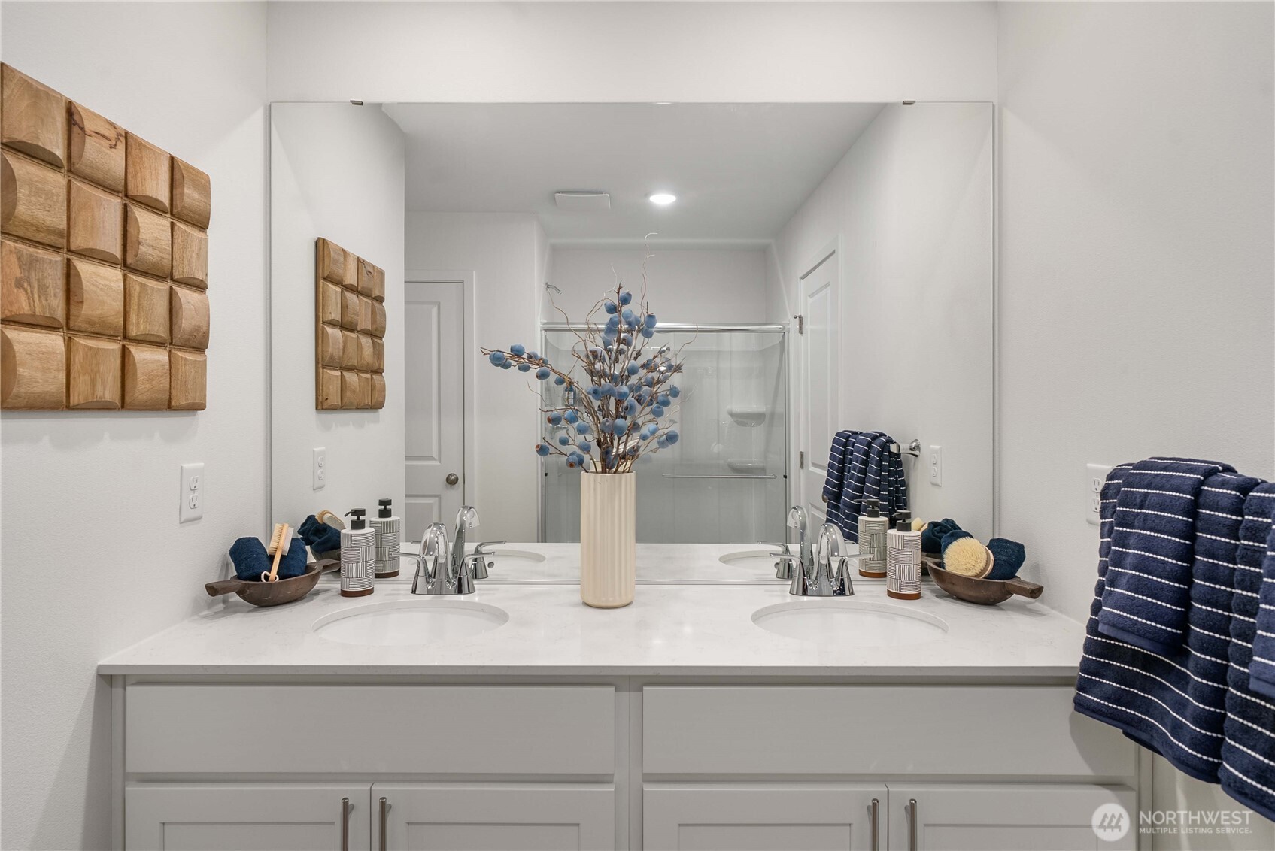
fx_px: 673
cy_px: 426
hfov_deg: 86.9
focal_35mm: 19
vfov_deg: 64.6
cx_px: 638
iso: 1000
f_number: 7.1
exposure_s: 1/8
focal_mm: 19
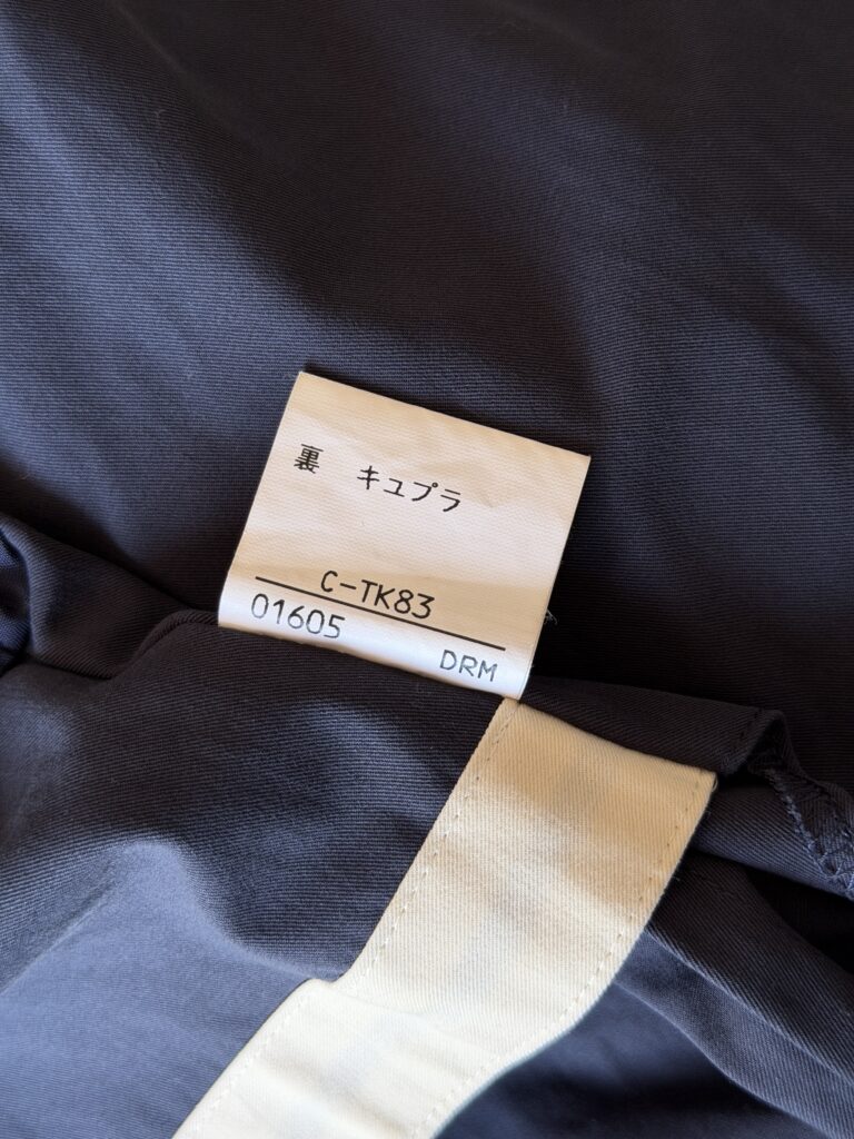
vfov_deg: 39.7
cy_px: 570
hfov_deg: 30.3
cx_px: 427
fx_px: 1579
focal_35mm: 48
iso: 80
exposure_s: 1/121
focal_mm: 6.76
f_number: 1.78
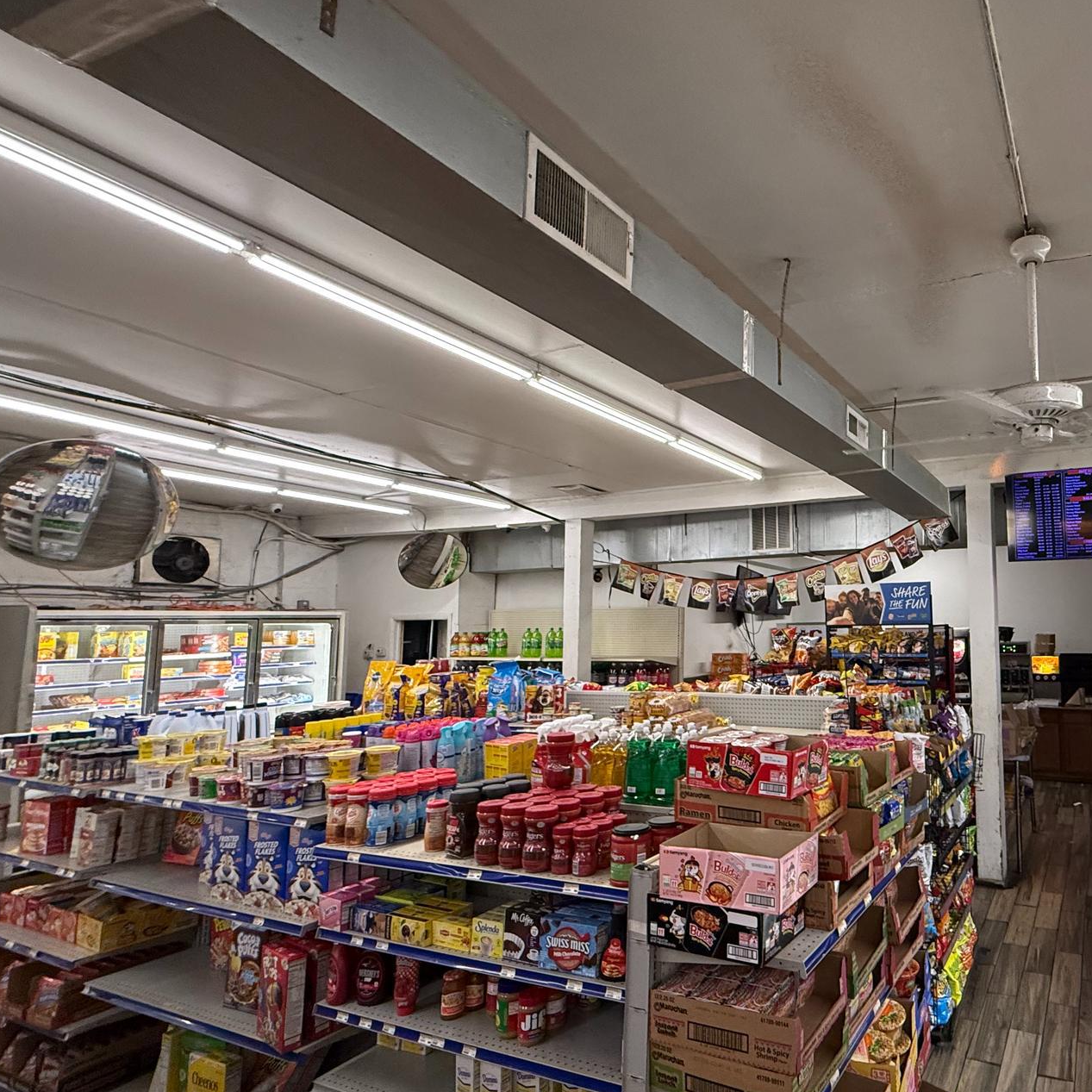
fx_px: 714
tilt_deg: +4.8
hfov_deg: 68.8
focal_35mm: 20
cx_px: 847
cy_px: 561
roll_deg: +0.1
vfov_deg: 74.8
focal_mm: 2.22
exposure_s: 1/120
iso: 400
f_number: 2.2
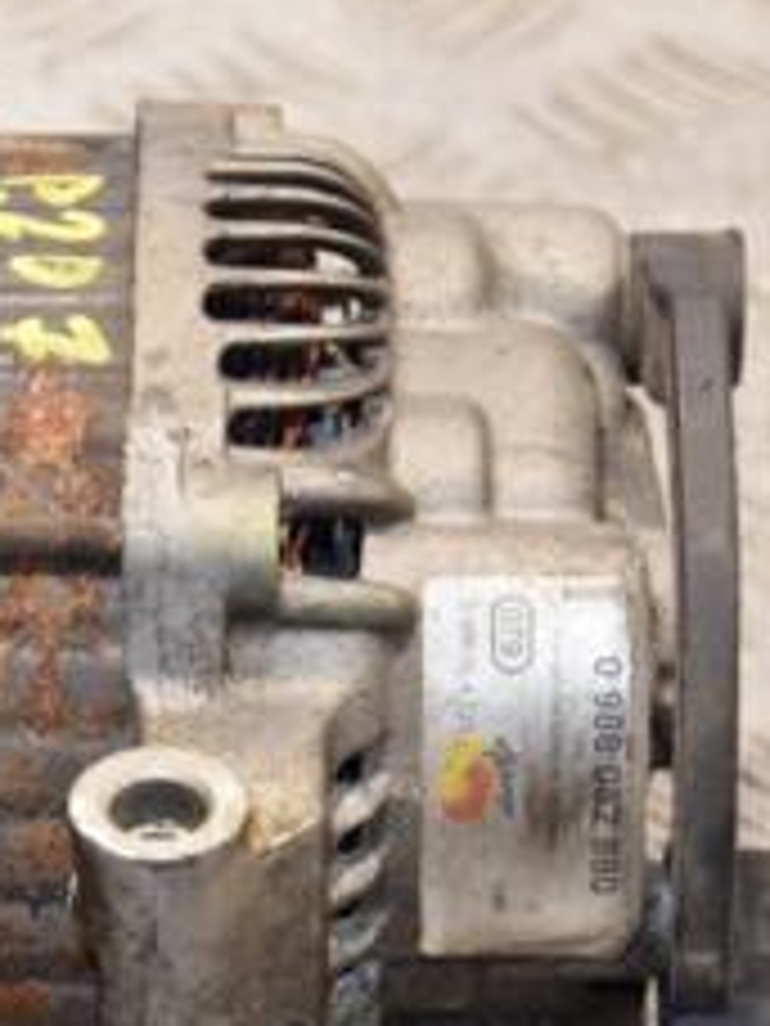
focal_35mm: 285
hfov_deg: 5.2
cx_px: 32
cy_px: 716
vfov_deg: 6.9
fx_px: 8461
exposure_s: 1/100
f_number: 5.3
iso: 800
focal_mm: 75
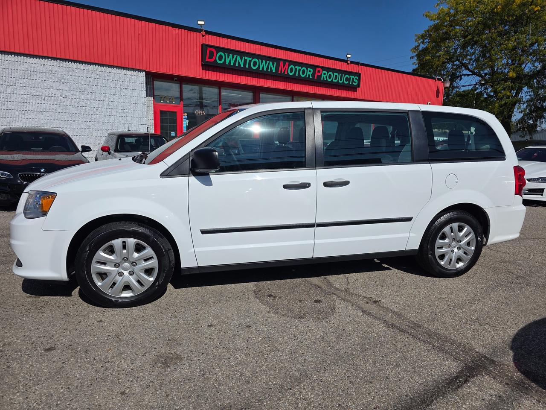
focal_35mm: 23
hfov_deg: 73.9
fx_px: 363
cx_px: 273
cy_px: 205
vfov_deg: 58.9
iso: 50
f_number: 1.7
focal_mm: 6.3
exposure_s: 1/7944
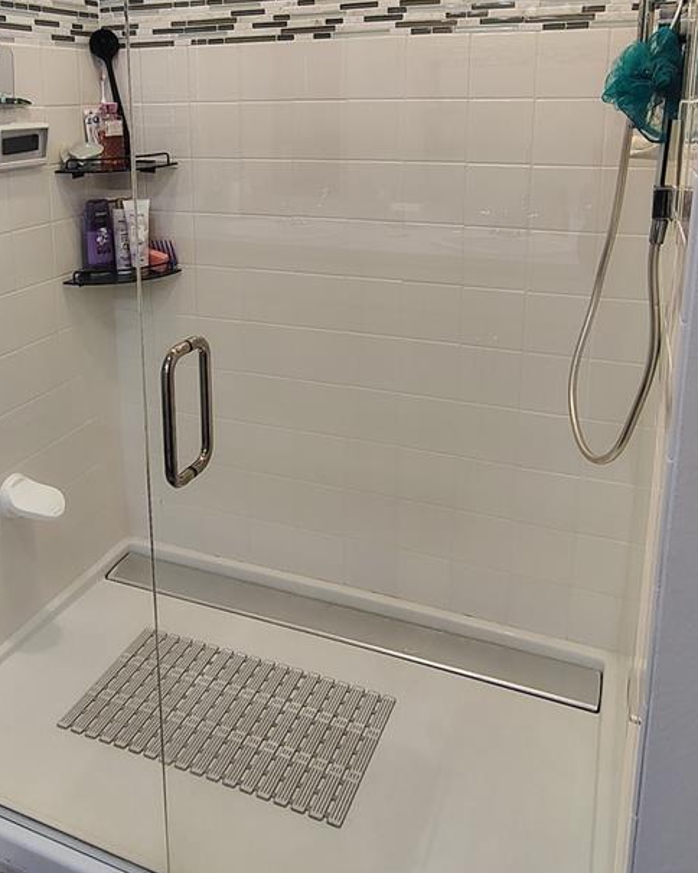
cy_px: 276
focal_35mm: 31
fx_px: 801
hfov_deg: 46.8
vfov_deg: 55.7
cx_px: 271
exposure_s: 1/60
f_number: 2.2
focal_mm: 2.13
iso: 175
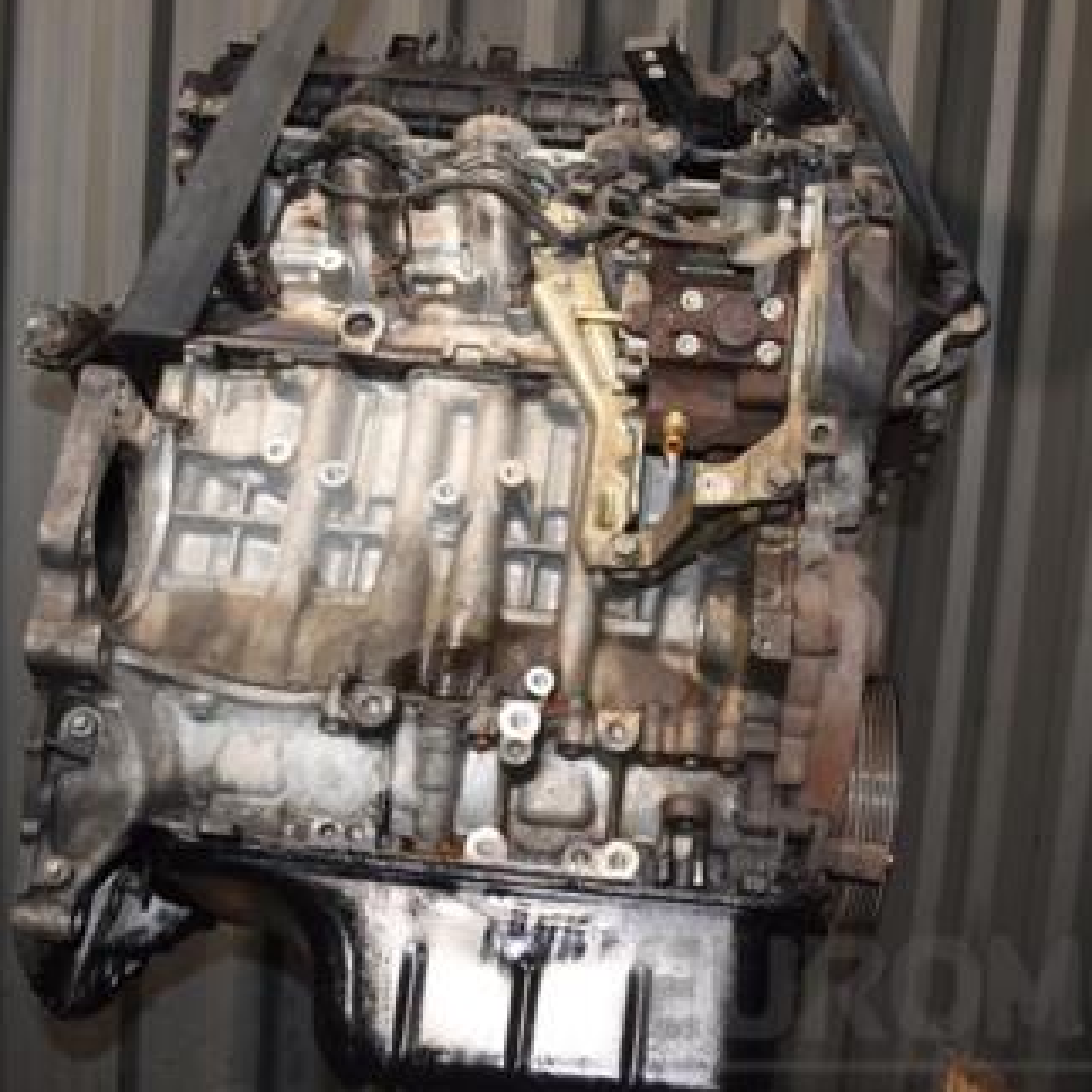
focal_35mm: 50
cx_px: 571
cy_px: 538
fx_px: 1777
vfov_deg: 34.2
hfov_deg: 34.2
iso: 800
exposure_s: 1/60
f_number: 5
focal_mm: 21
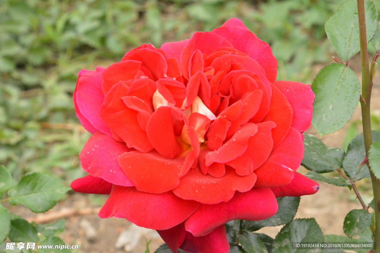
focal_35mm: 174
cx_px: 190
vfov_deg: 7.9
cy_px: 126
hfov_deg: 11.8
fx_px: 1835
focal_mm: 116
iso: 4000
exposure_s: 1/250
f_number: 18
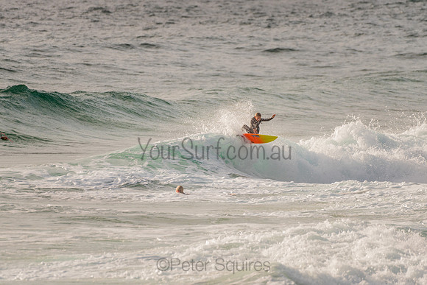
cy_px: 138
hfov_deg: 3.4
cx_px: 208
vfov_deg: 2.2
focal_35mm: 613
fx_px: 7271
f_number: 5.6
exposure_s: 1/2000
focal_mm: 500
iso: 160
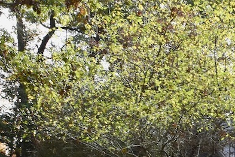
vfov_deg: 10.3
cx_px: 264
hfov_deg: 15.1
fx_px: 862
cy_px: 135
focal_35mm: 132
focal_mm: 18
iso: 400
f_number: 7.1
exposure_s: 1/200
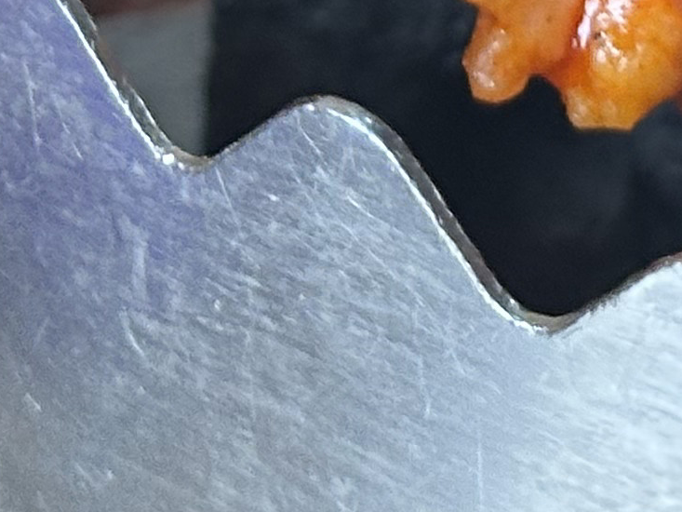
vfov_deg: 5.4
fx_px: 5202
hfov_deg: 7.5
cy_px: -709
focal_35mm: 264
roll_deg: +1.1
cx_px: 598
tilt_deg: -27.8
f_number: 1.8
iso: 200
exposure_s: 1/33
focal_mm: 6.9
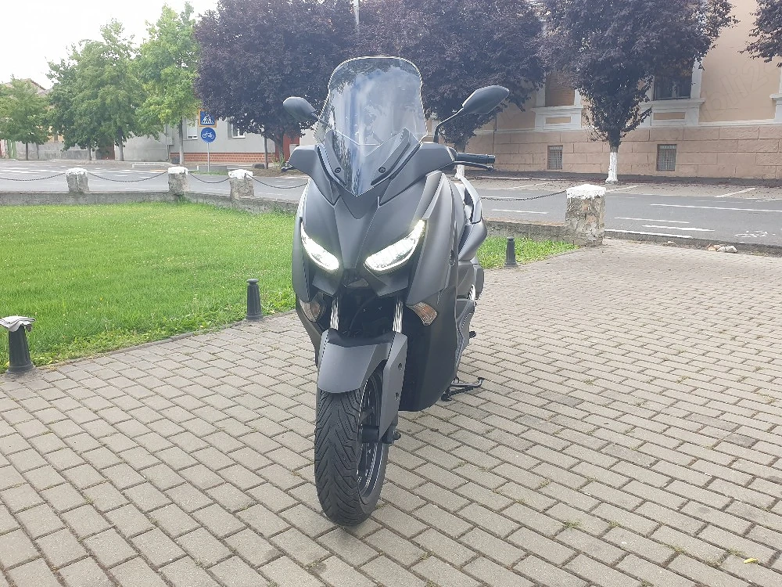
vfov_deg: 53.1
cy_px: 294
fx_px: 587
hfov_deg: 67.3
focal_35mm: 26
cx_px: 391
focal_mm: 4.3
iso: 50
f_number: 2.4
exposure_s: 1/100
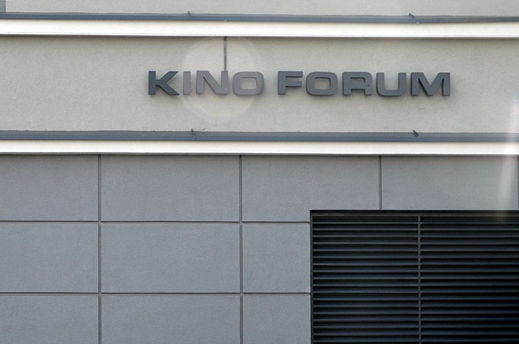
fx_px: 820
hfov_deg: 35.1
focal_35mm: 57
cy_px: 172
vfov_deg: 23.7
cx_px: 260
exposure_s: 1/200
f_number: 8
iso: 200
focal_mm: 38
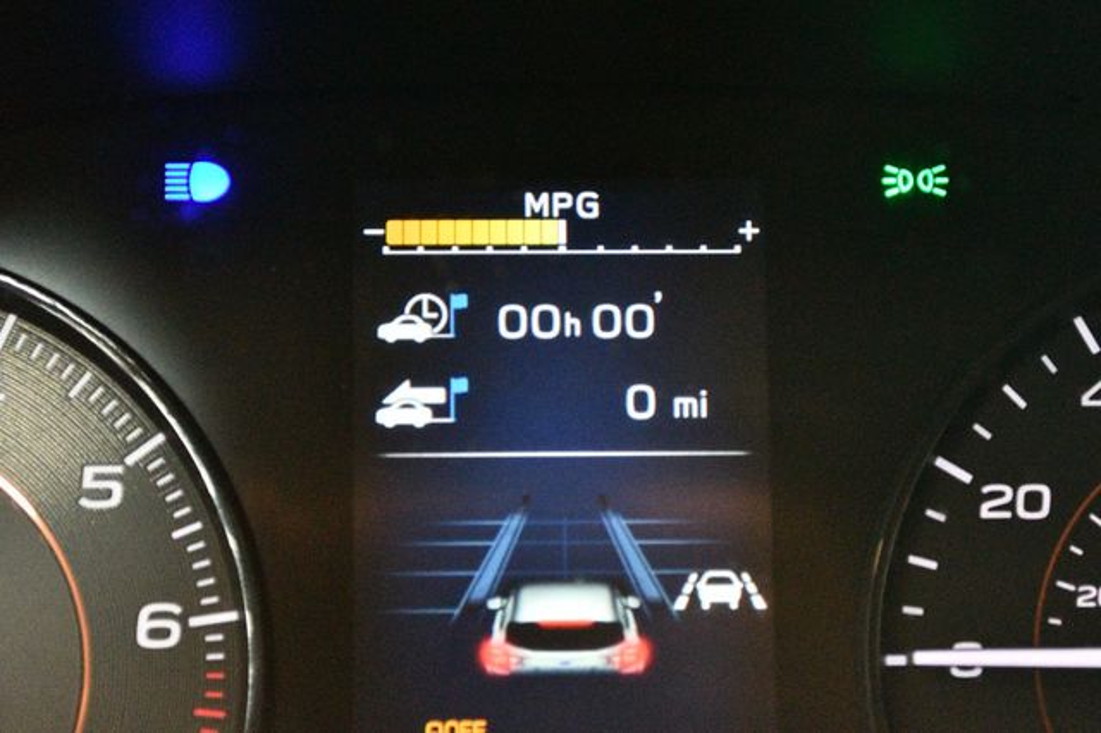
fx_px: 2201
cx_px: 550
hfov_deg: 28.1
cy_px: 366
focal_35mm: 72
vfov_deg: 18.9
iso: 12800
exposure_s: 1/40
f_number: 5.6
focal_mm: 48
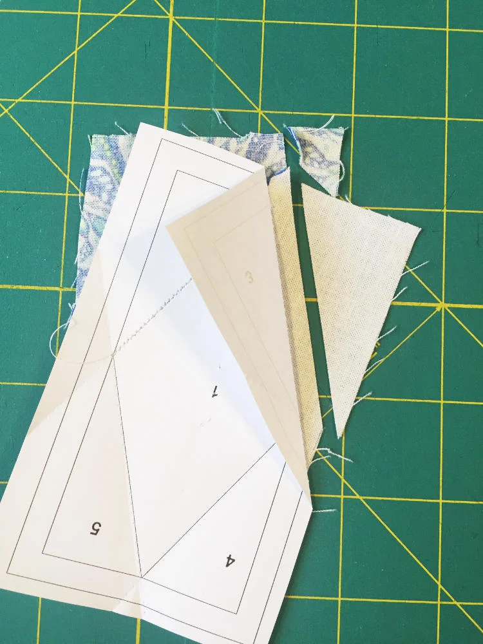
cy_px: 322
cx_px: 242
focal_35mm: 29
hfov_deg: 48.2
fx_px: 540
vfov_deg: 61.7
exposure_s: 1/33
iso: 64
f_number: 2.2
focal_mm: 4.2
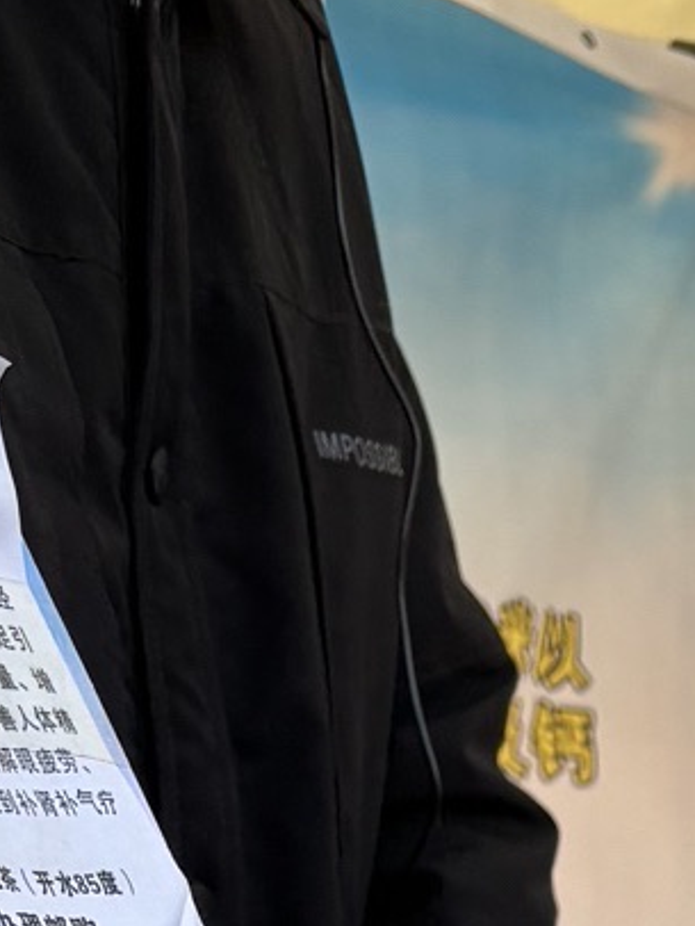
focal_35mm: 128
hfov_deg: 10.9
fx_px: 3423
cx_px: 1244
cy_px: 2007
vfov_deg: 12.8
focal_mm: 5.96
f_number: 1.6
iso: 50
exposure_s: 1/374
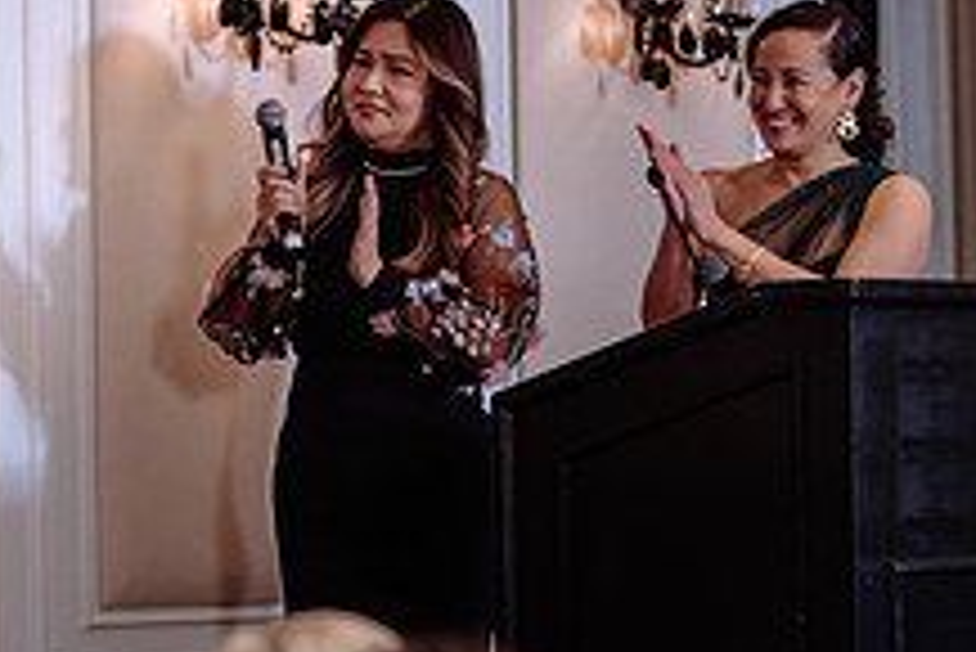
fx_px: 5073
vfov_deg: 7.4
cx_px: -157
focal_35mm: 187
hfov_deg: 10.8
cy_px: 393
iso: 1000
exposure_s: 1/160
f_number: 2.8
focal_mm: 70
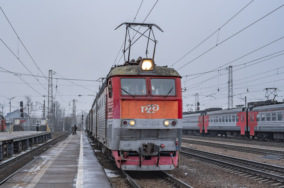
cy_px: 94
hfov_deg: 39.6
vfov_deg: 26.9
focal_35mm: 50
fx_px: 394
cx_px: 142
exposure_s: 1/400
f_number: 4
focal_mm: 50
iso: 640
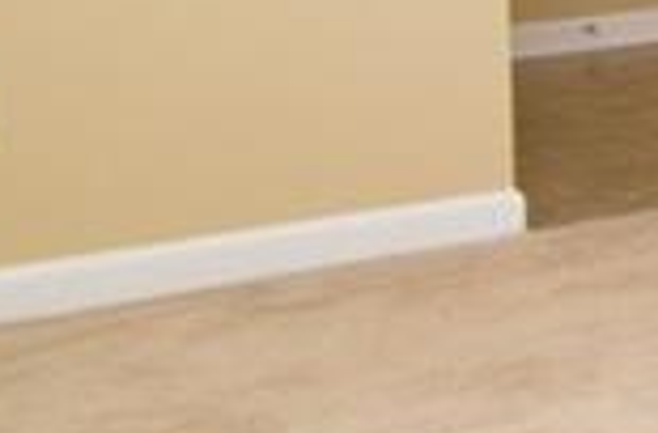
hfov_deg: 13.2
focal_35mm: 109
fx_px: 1990
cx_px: 1647
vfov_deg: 11.6
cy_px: -312
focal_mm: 11
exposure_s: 1/60
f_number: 8
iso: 2000
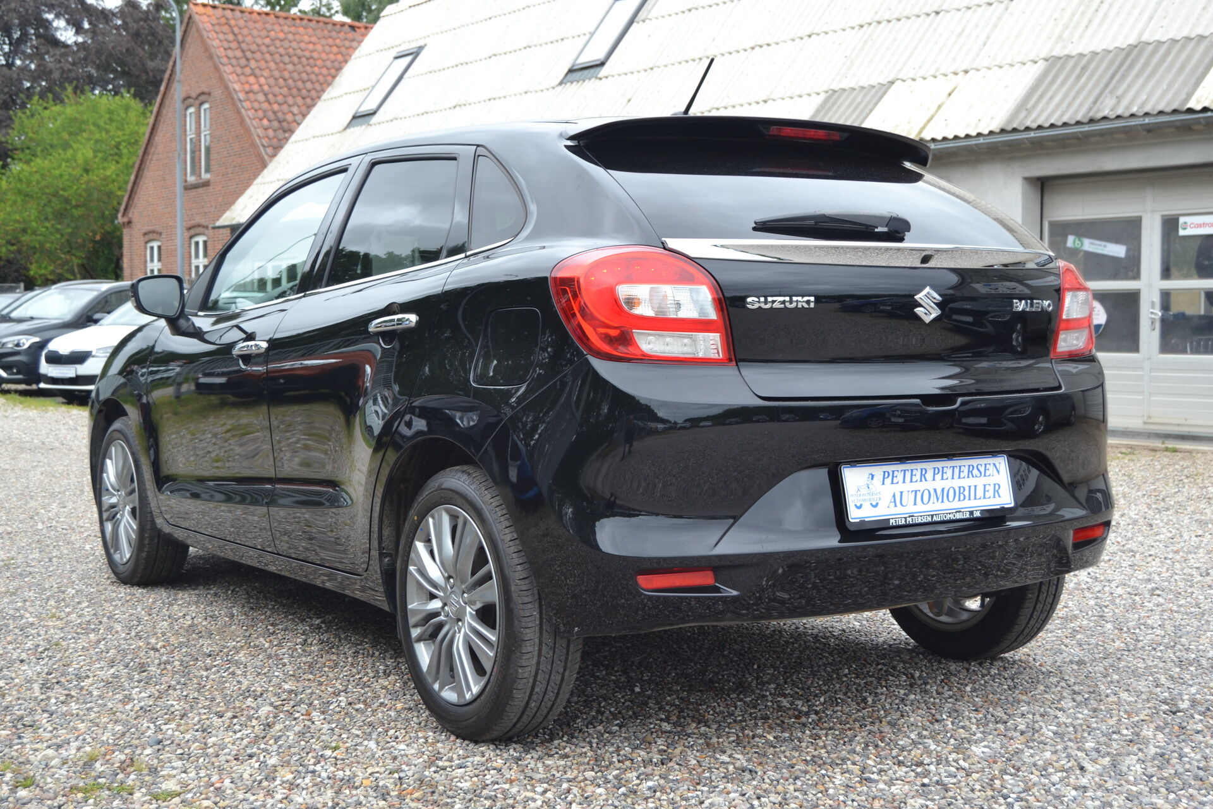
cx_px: 606
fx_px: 1516
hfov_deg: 43.6
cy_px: 404
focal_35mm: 45
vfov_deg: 29.9
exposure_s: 1/125
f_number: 5.6
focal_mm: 30
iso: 100
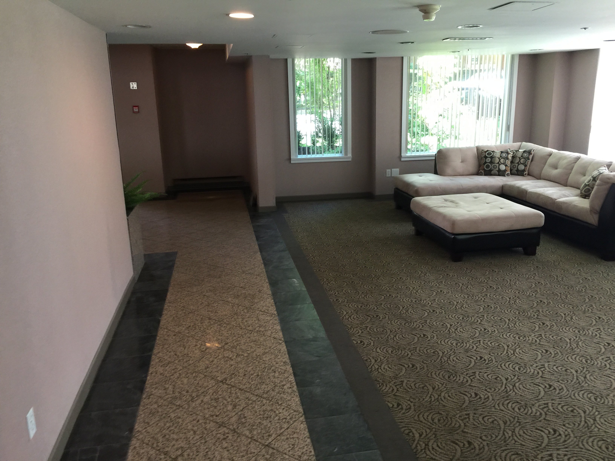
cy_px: 230
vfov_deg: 48.2
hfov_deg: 61.7
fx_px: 515
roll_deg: +2.4
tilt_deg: -13.6
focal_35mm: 29
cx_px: 308
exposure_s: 1/15
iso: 50
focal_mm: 4.15
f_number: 2.2
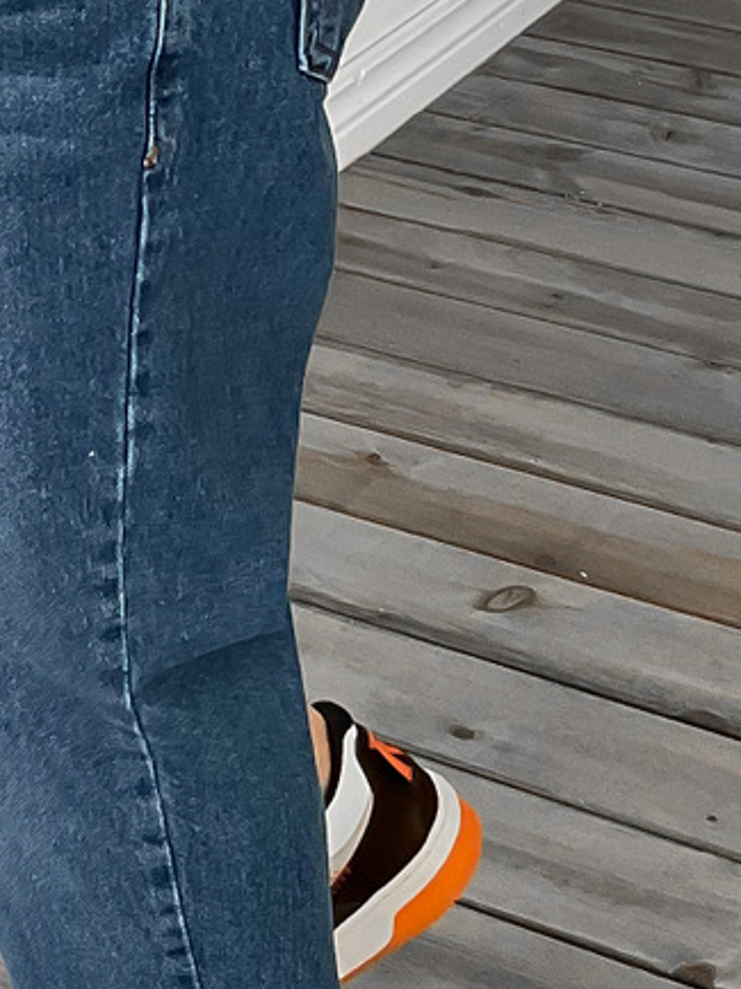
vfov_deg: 17.3
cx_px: 93
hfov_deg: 13.7
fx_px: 3057
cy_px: -289
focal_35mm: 107
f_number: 1.8
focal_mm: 3
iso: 64
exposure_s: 1/120
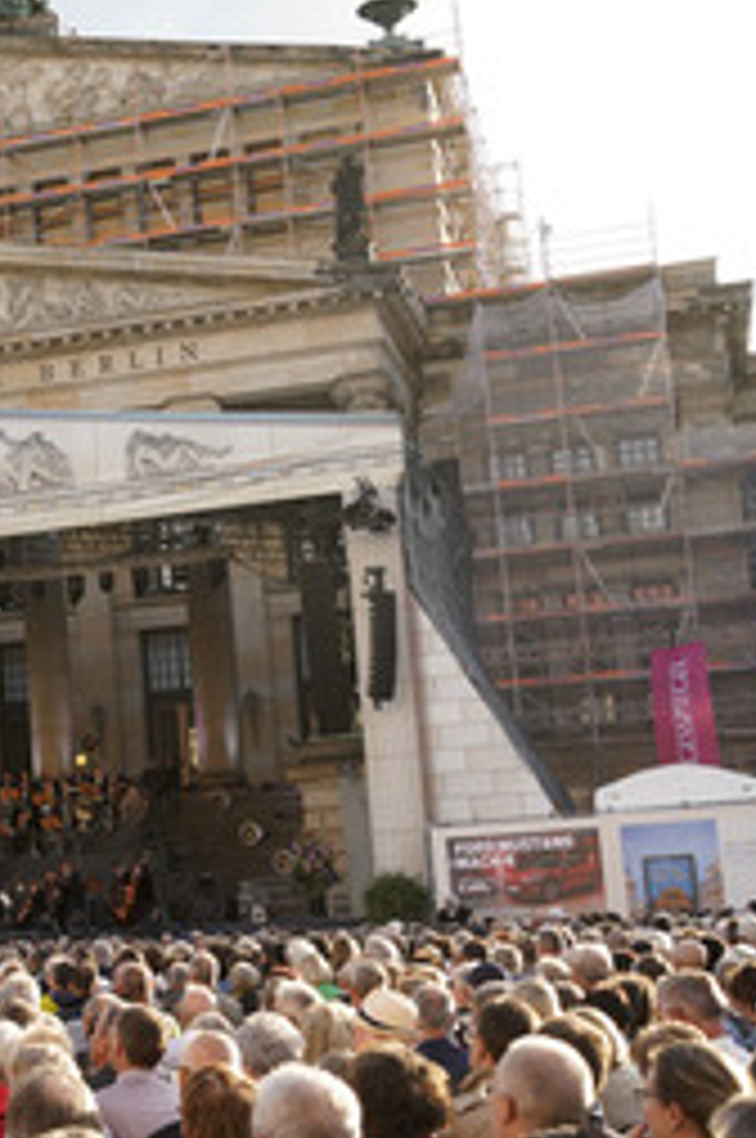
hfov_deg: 19.3
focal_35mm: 66
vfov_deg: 30.5
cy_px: 576
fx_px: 2085
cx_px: -178
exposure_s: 1/500
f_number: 5.6
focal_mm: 37
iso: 640
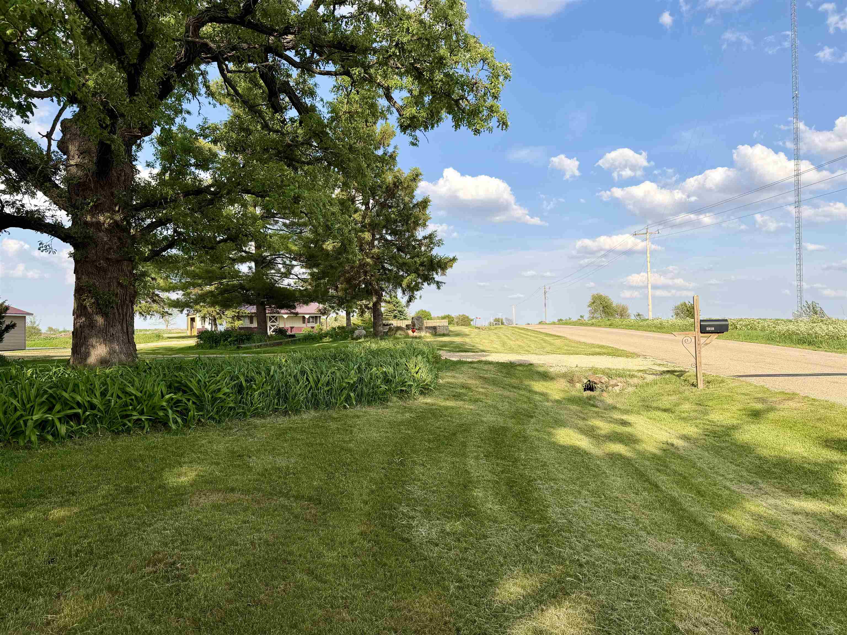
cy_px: 318
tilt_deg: +1.4
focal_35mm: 24
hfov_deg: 71.6
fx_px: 587
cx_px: 424
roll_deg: +0.6
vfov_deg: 56.8
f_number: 1.78
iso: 80
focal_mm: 6.76
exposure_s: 1/3279
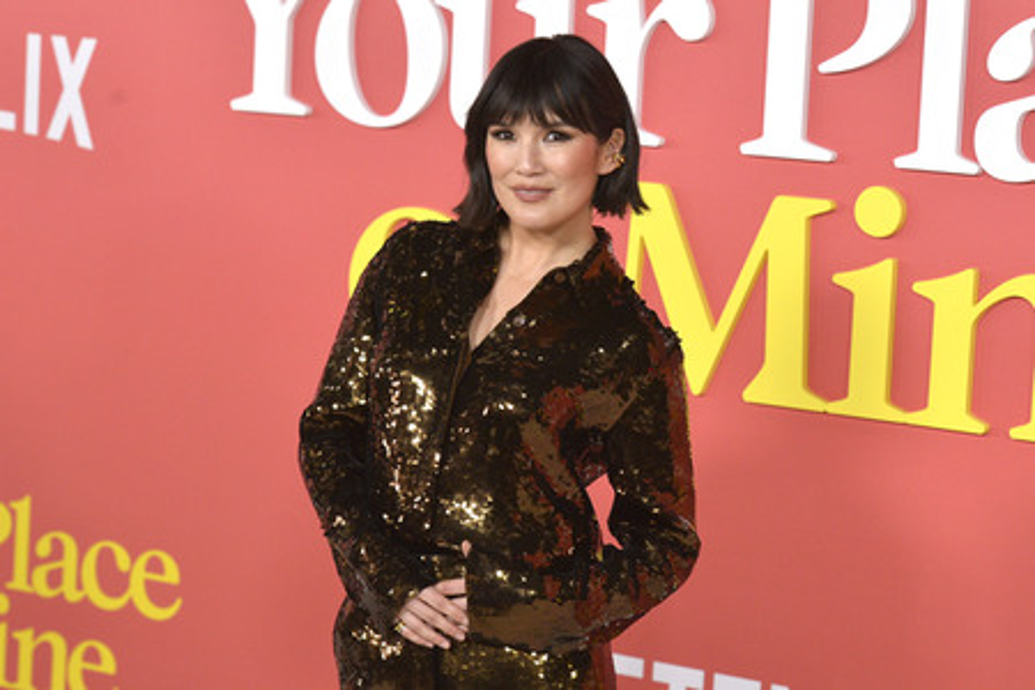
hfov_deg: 23.6
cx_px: 518
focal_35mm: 86
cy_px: 345
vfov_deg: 15.9
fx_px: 2472
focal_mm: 86
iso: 1600
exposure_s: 1/320
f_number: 6.3
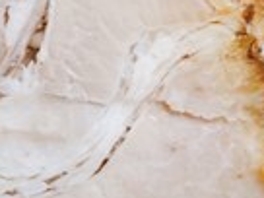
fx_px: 930
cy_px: -99
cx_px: -219
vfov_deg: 11.6
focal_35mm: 122
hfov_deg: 14.2
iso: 200
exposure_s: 1/60
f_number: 1.8
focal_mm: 4.25
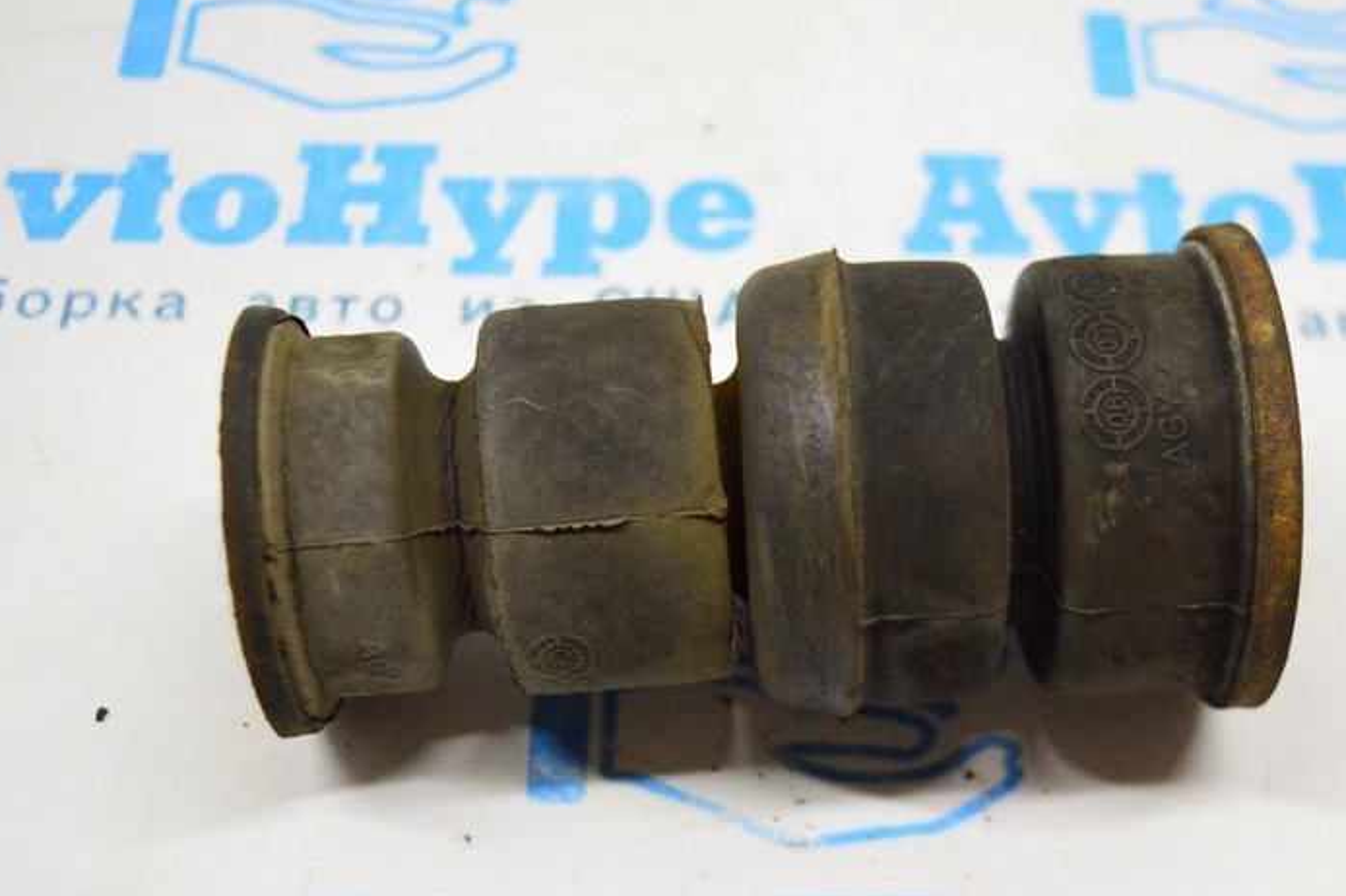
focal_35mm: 60
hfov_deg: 33.5
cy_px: 567
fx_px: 2232
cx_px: 805
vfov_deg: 22.6
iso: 3200
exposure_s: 1/320
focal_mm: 27
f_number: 4
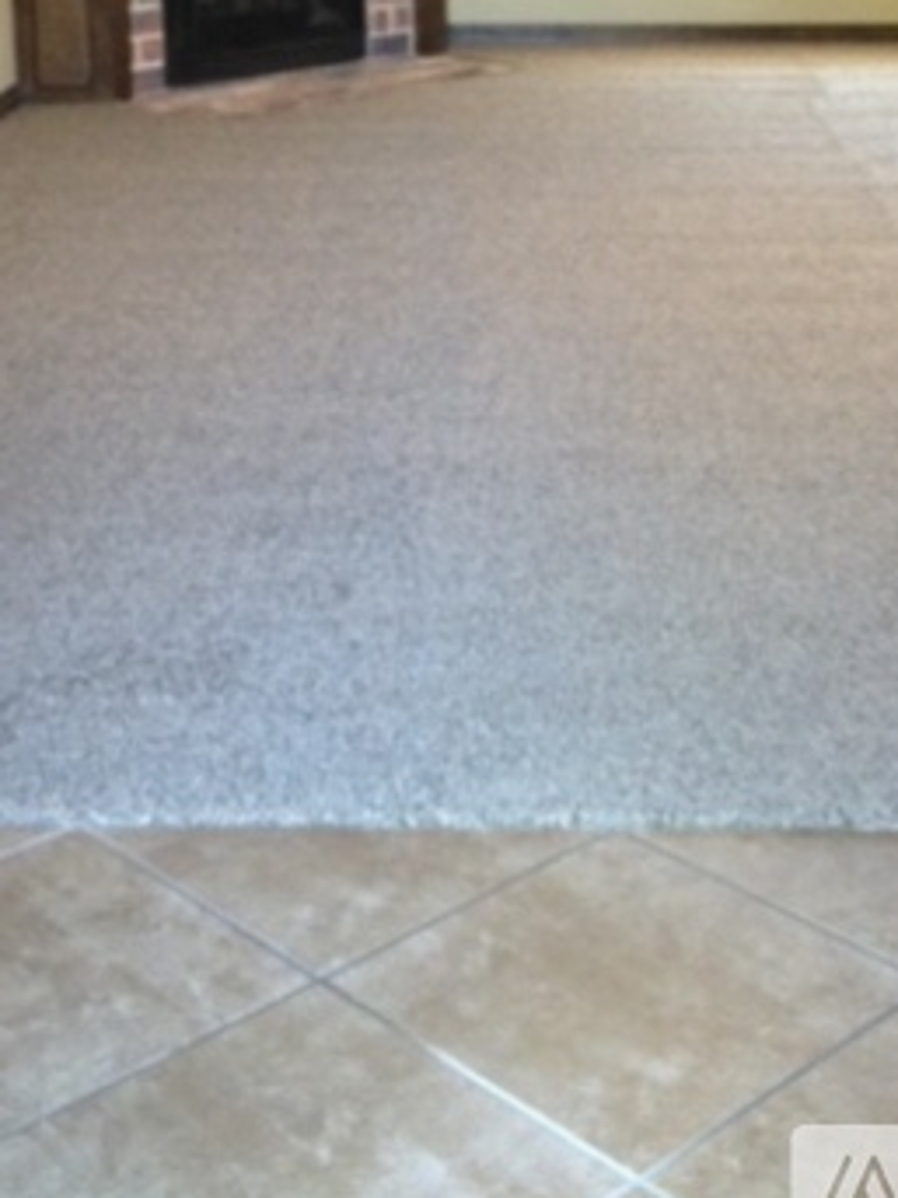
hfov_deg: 21.6
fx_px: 2354
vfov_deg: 27.5
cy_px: 100
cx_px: 482
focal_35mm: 68
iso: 160
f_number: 2.4
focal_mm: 4.28
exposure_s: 1/20
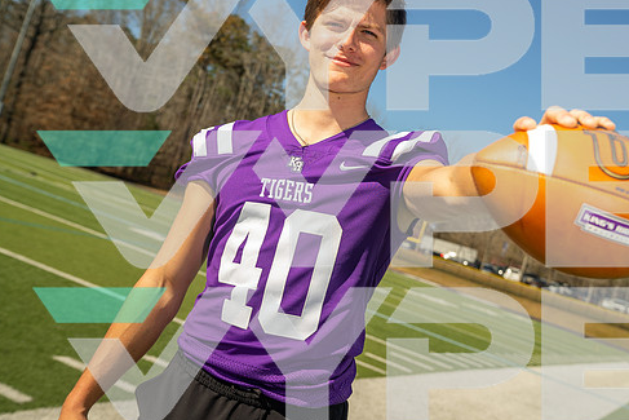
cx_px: 366
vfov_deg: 27.0
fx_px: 874
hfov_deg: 39.5
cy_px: 200
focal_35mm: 50
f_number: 5.6
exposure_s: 1/125
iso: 100
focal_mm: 42
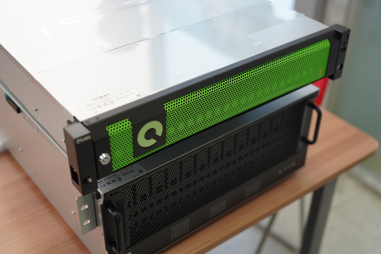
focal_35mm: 45
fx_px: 476
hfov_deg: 43.6
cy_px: 127
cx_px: 190
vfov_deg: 29.9
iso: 1250
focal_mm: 45
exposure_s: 1/640
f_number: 2.5
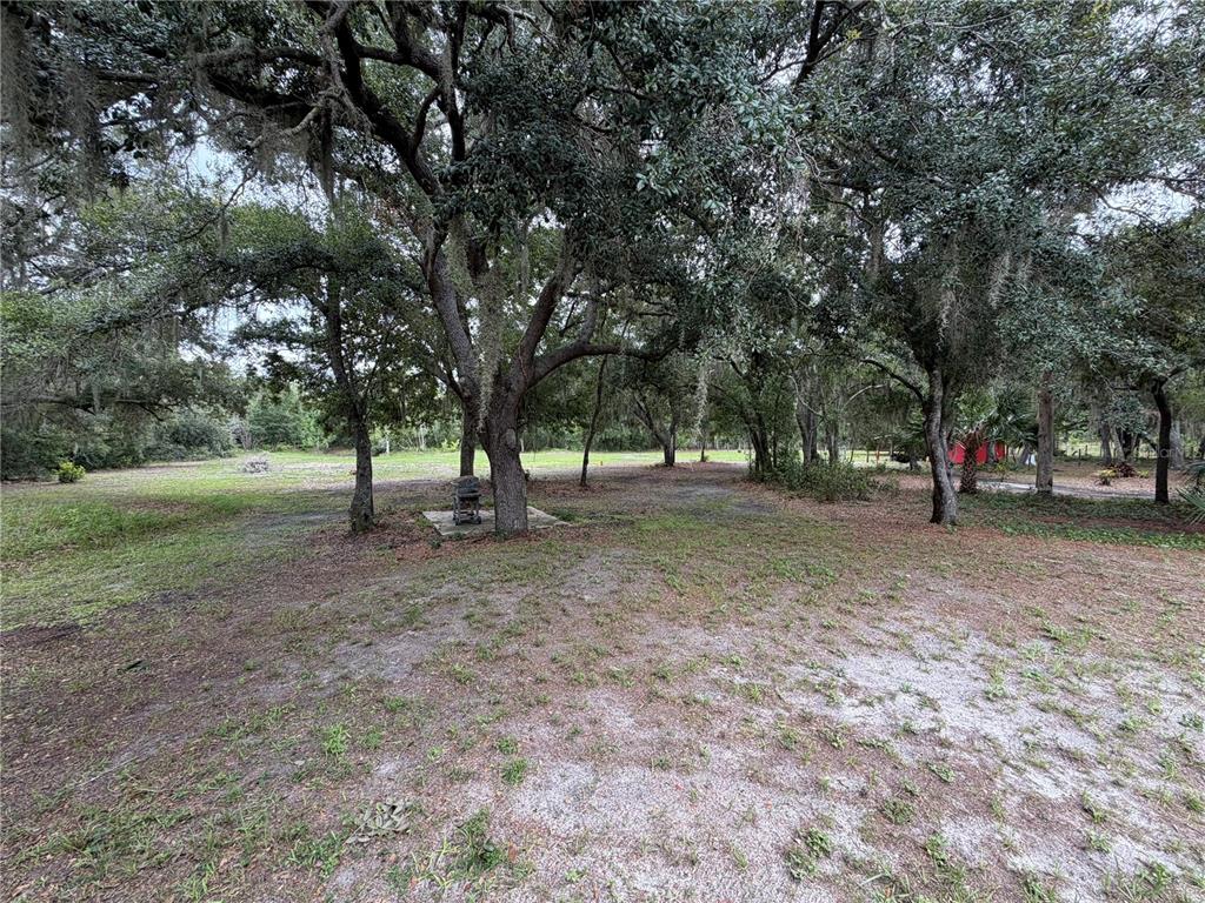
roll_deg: +0.9
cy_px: 452
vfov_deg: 85.7
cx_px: 602
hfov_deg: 102.1
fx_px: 487
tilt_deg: -2.3
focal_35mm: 14
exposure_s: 1/189
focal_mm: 2.22
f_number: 2.2
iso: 40
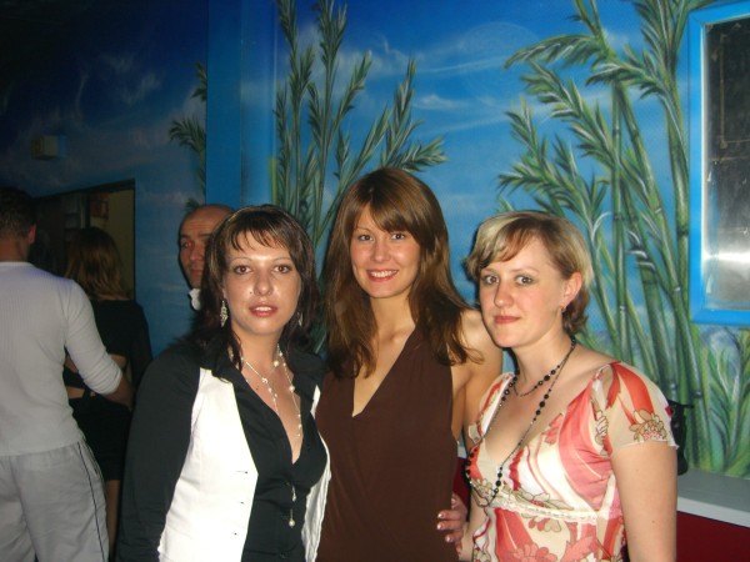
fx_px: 823
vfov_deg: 37.7
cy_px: 281
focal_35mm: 38
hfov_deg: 49.0
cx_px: 375
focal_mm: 7.9
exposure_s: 1/60
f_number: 2.8
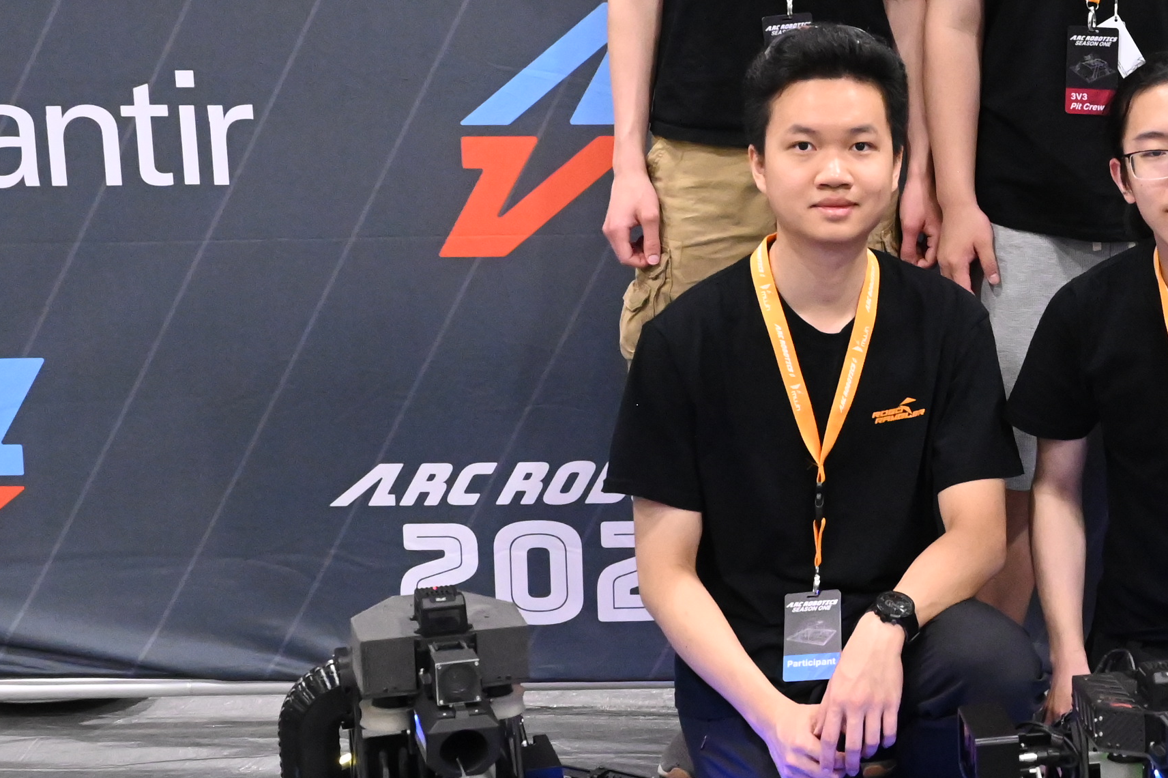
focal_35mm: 83
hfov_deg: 23.5
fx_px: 2702
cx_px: 1115
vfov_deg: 16.4
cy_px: 396
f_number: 6.3
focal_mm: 31.5
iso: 10000
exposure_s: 1/160
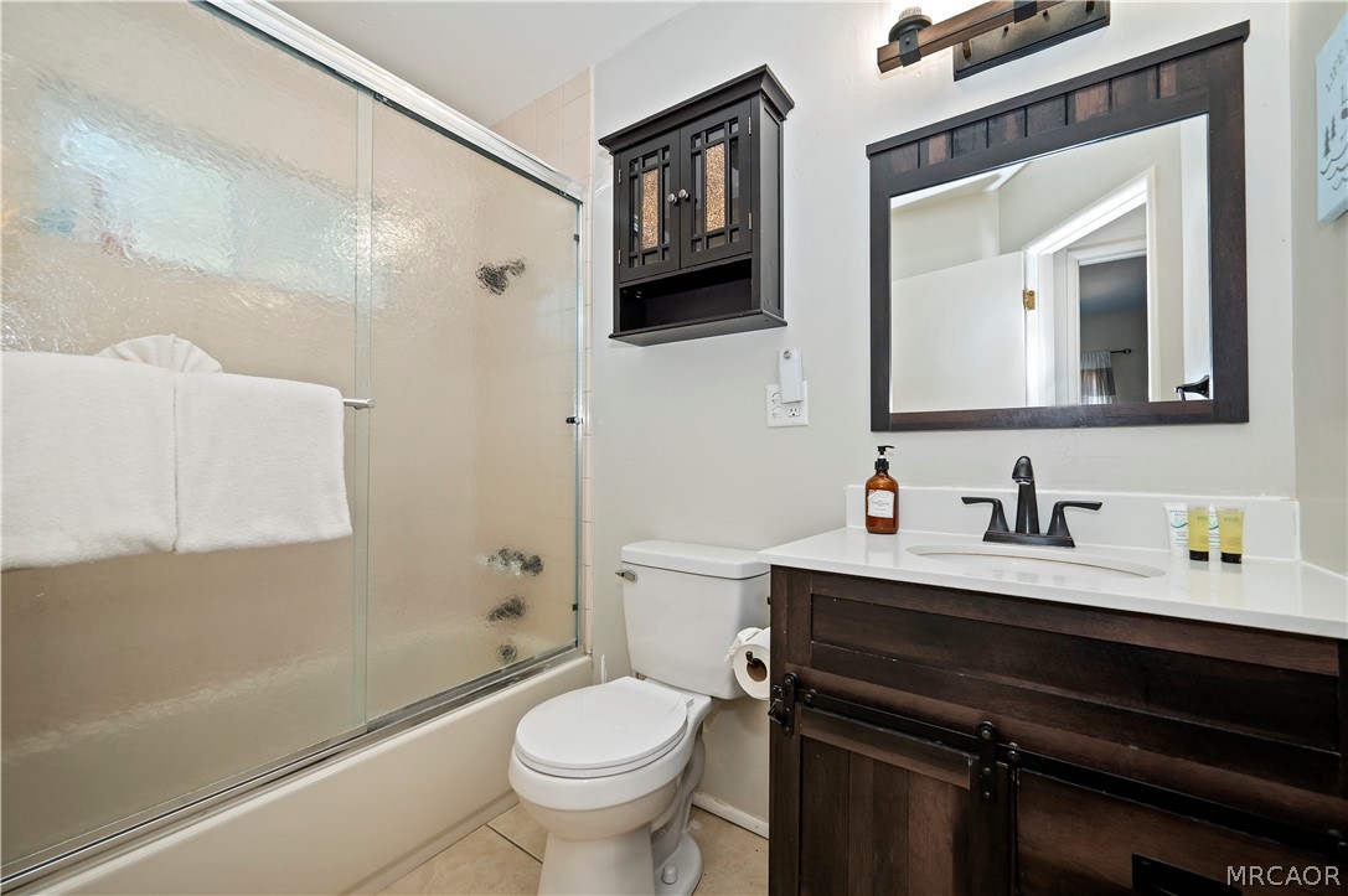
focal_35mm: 14
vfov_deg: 81.1
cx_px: 674
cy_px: 448
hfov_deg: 104.3
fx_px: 524
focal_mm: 14
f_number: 8
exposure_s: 1/20
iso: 400
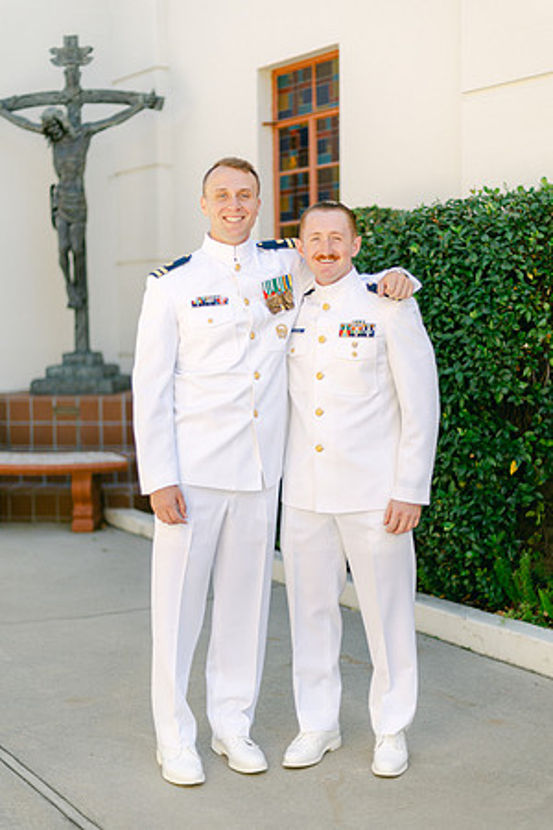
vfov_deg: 34.5
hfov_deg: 23.4
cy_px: 415
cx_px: 276
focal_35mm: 58
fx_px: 1336
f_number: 1.4
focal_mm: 58
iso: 64
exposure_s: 1/1250
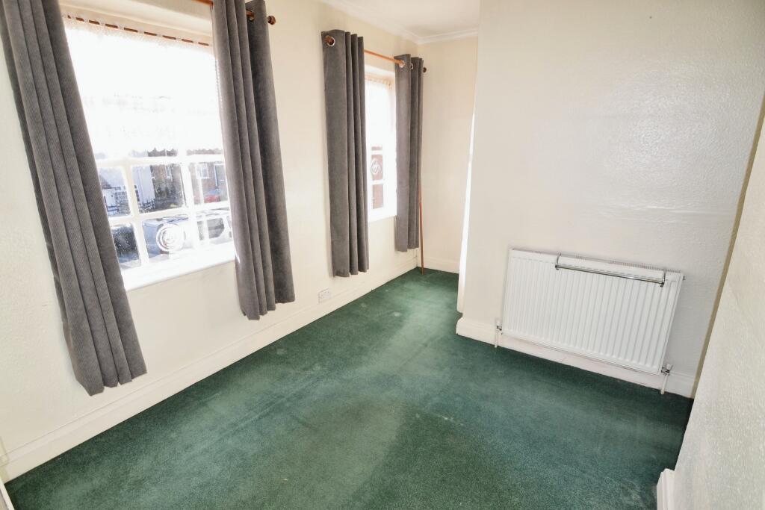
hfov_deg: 95.0
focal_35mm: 16
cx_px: 382
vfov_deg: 72.1
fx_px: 351
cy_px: 255
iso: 140
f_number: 4
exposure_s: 1/125
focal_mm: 11
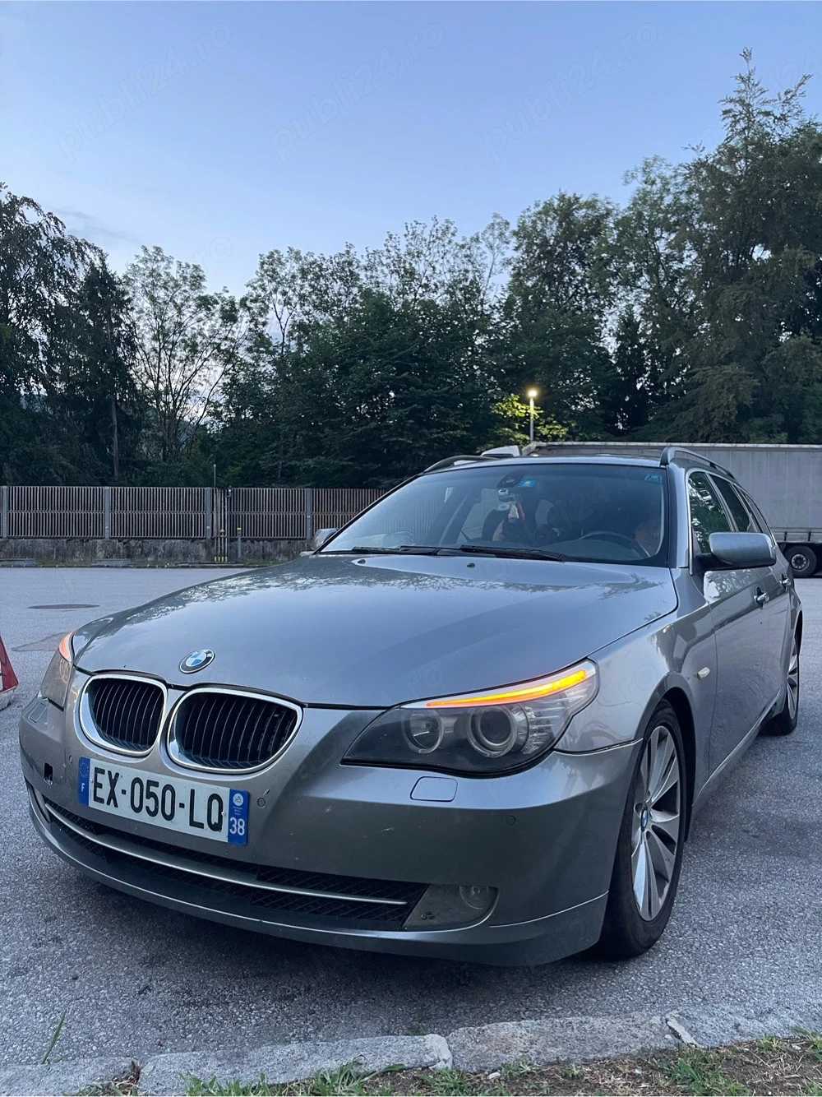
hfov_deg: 54.9
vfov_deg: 69.4
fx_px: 792
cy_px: 548
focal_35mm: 25
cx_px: 411
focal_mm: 5.1
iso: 125
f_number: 1.6
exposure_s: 1/60
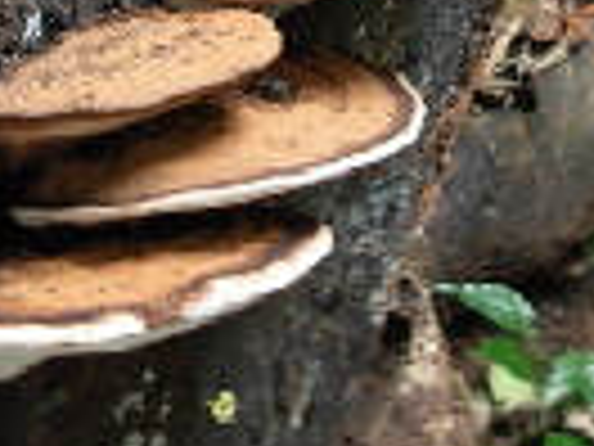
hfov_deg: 14.3
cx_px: 207
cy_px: -122
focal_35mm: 138
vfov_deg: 10.5
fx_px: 2368
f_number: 2.9
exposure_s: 1/4
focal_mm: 6.3
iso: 84
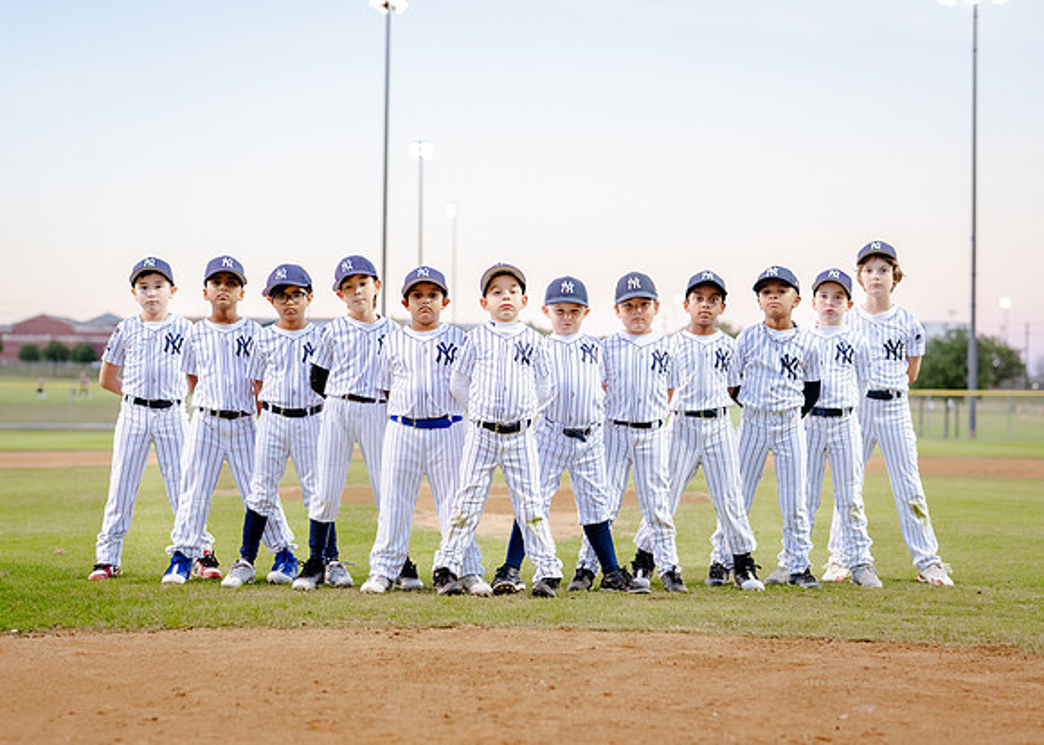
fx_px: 1832
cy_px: 411
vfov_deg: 23.0
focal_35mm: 62
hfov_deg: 31.8
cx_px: 512
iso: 1000
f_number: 2
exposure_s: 1/500
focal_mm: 50
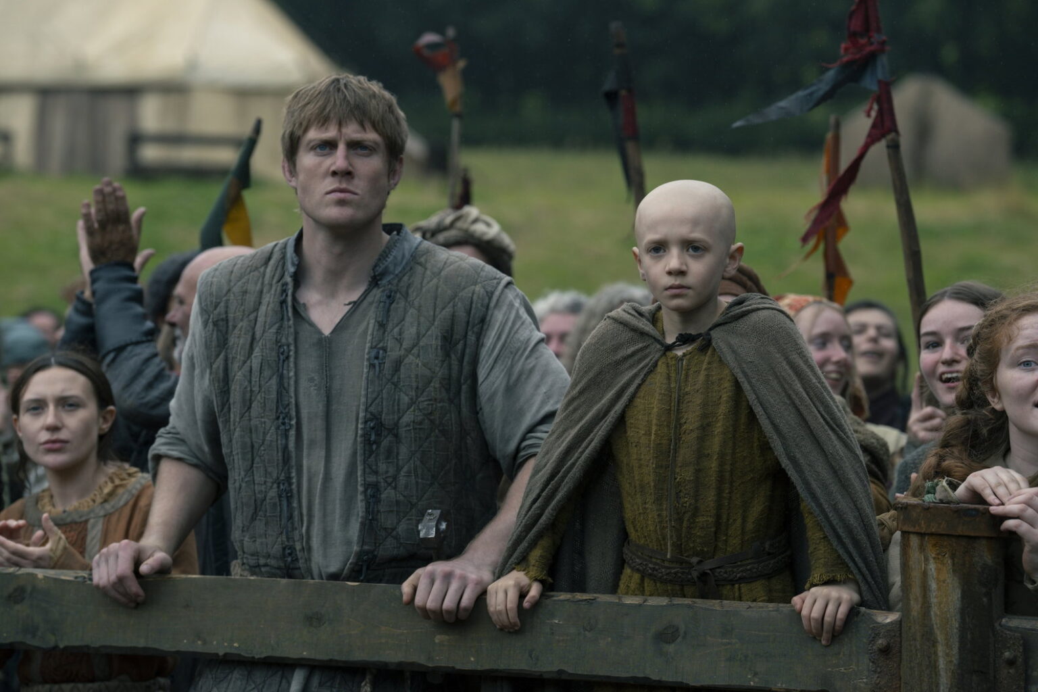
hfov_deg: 17.3
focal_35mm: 118
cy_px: 346
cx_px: 519
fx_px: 3402
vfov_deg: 11.6
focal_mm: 118
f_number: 4
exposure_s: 1/800
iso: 800
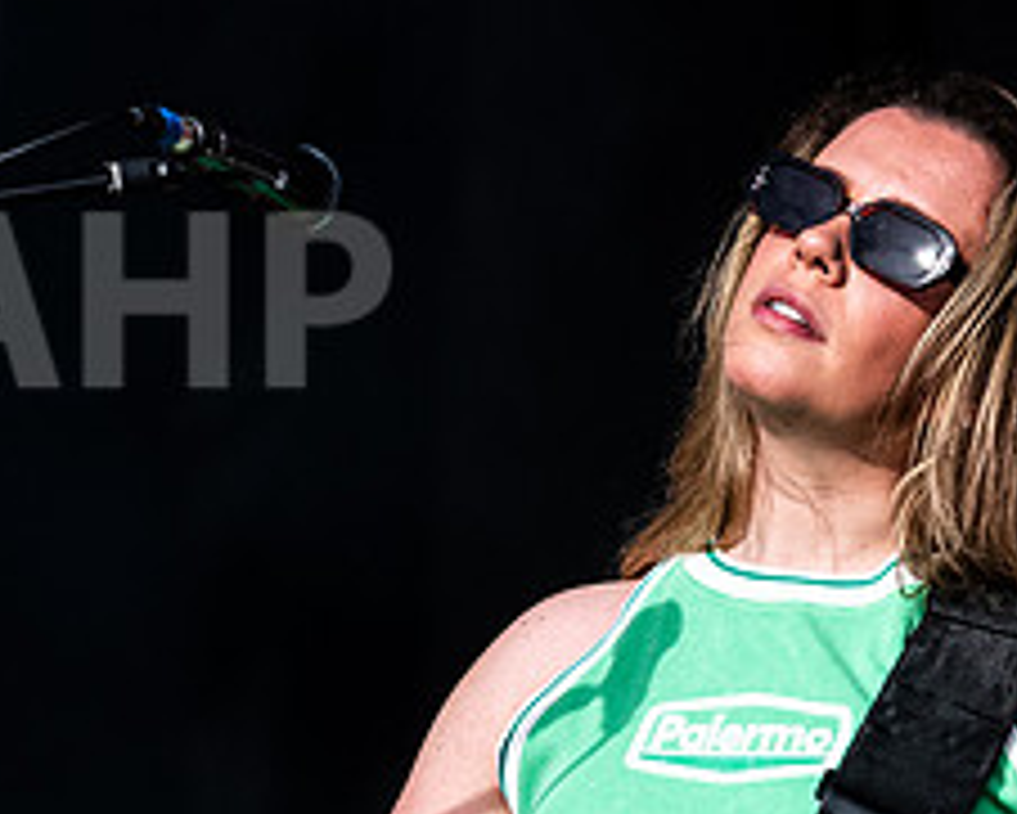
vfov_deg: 1.8
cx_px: 999
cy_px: 636
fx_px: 26439
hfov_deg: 2.2
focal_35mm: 878
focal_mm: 200
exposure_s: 1/8000
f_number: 5
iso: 640
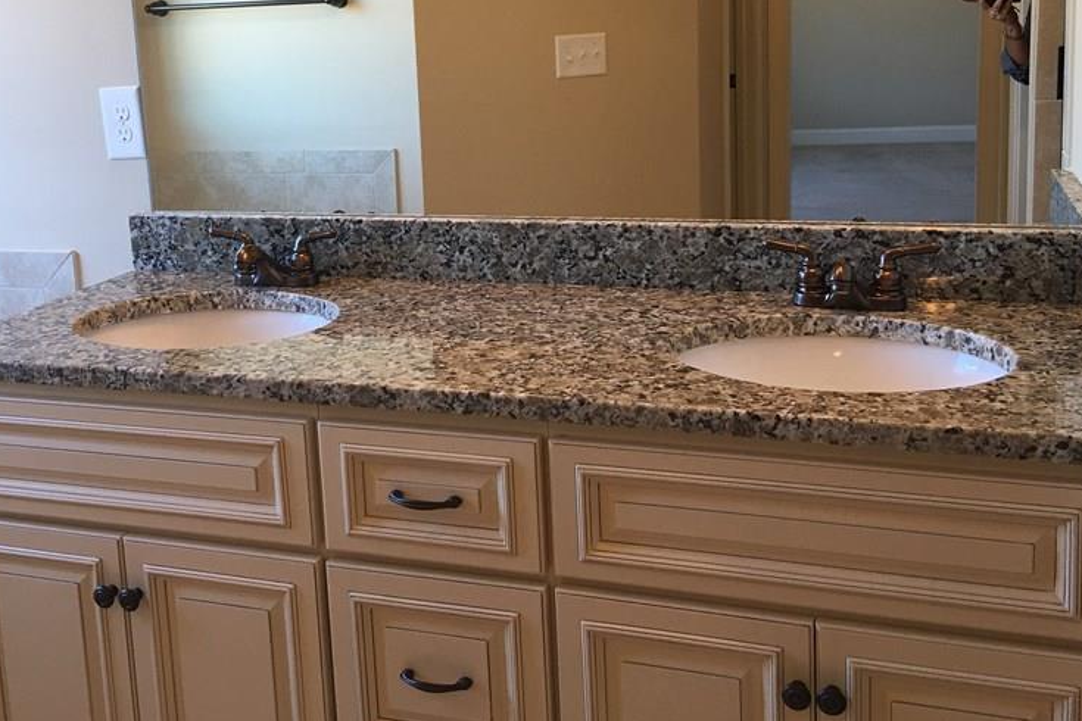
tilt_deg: -9.6
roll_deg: +2.5
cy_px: 231
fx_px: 1262
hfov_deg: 46.3
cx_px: 480
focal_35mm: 42
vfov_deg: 31.6
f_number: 2.2
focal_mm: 4.15
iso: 32
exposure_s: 1/30
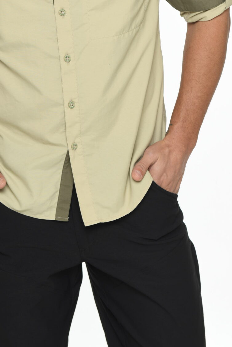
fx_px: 1527
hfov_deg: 8.7
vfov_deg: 12.8
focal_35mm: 158
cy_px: -34
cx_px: 41
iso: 100
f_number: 9
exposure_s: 1/160
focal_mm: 70
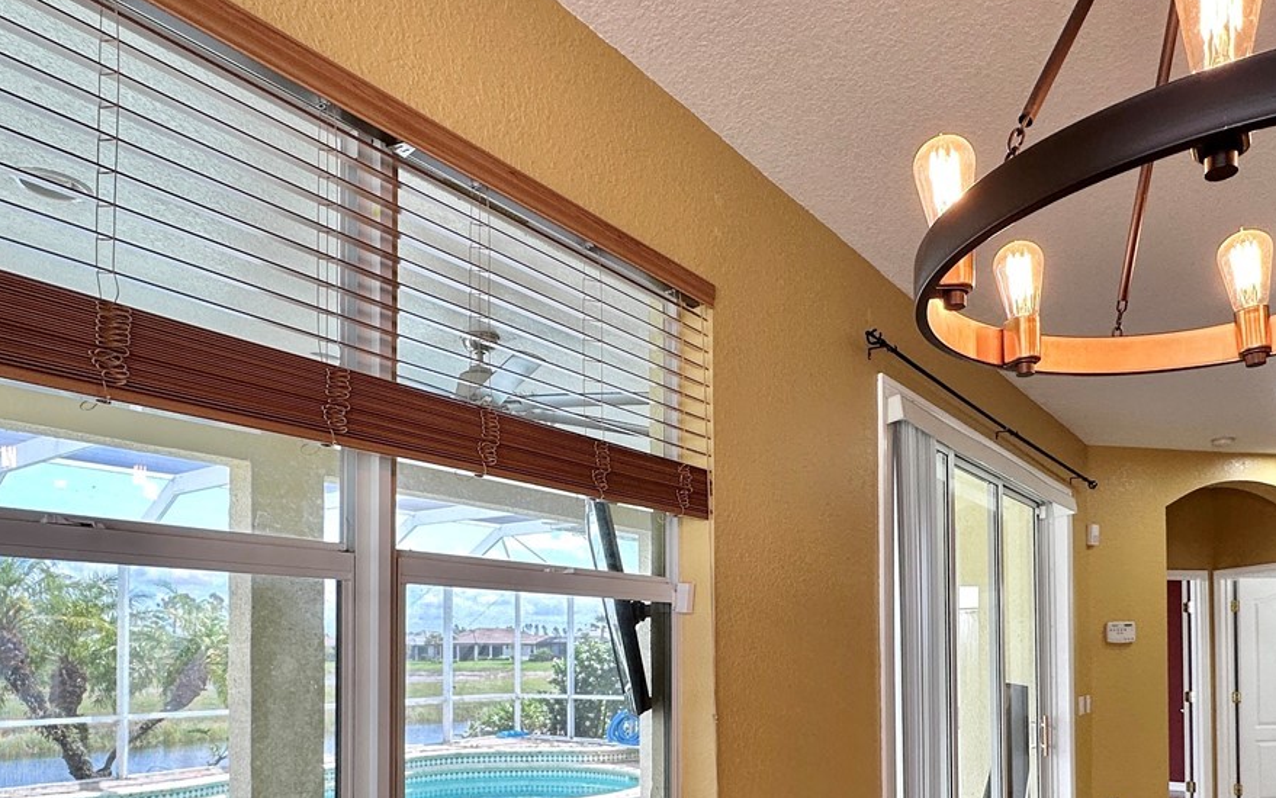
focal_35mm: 27
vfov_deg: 44.0
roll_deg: +0.5
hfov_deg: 68.1
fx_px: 939
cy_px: 631
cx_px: 714
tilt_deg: +1.0
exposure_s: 1/120
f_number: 2.2
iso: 64
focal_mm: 2.22
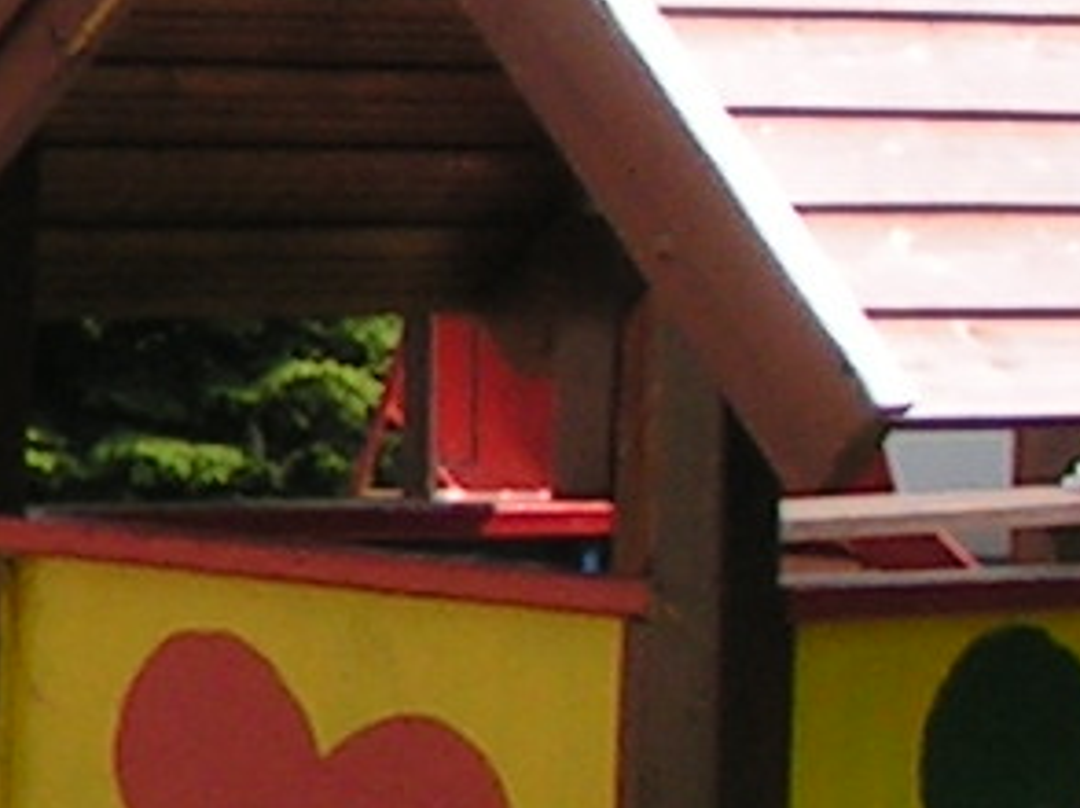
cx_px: -1300
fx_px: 9789
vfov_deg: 4.7
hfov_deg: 6.1
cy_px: 143
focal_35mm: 314
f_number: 5.6
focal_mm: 6.9
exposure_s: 1/200
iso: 50
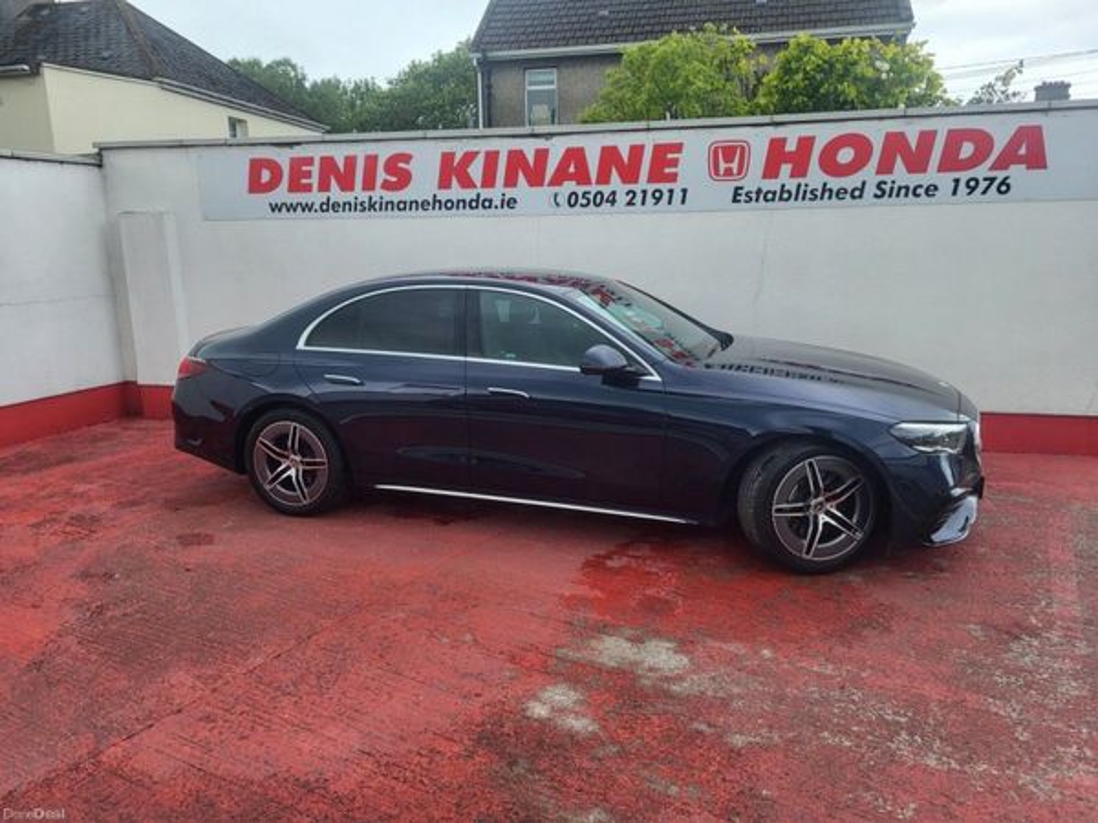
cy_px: 412
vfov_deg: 53.1
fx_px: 825
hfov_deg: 67.3
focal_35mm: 26
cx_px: 549
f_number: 1.8
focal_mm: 5.4
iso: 40
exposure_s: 1/481
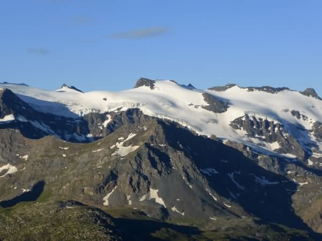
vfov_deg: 10.4
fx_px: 1321
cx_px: 161
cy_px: 120
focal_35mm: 142
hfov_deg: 13.9
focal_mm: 23.1
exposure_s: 1/500
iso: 100
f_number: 5.4
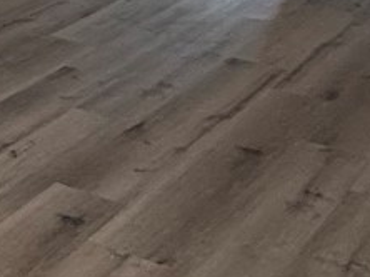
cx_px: -250
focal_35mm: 101
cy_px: -155
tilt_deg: -8.1
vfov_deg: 13.6
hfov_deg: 16.8
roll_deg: +0.3
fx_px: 1078
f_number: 2.2
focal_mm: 2.22
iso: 320
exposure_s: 1/120
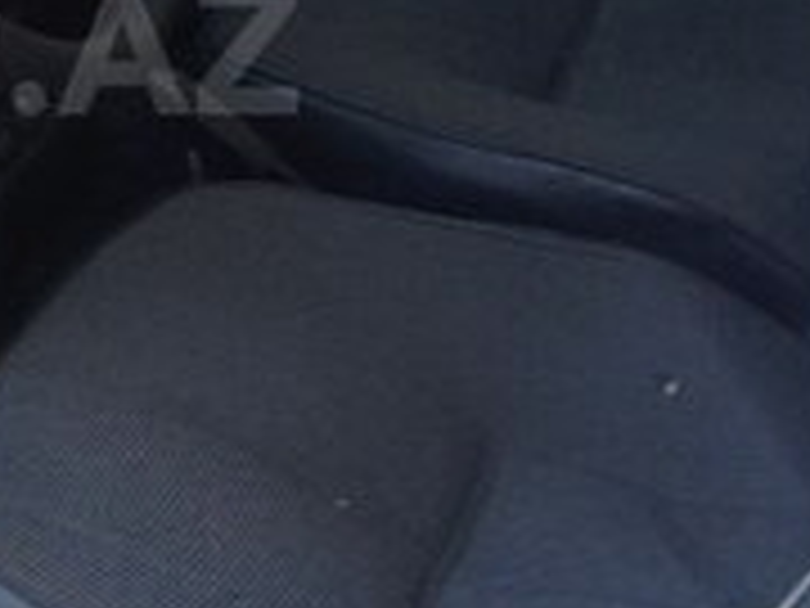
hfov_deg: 15.7
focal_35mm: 121
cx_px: -162
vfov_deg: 12.1
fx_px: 2831
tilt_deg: -18.6
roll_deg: +1.8
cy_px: 47
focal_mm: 4.12
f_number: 2.4
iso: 64
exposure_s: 1/60
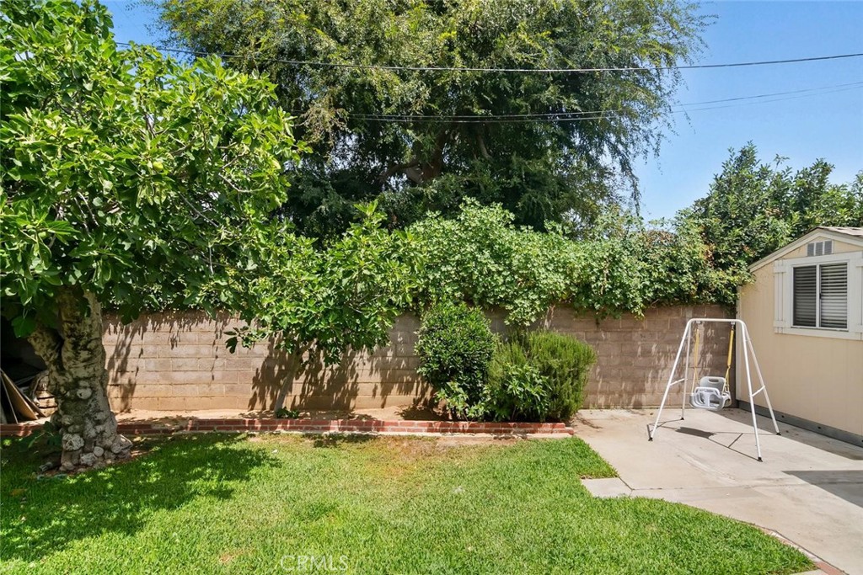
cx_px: 432
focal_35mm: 18
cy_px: 288
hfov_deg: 90.0
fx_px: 432
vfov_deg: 67.4
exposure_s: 1/400
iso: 160
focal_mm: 12
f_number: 9
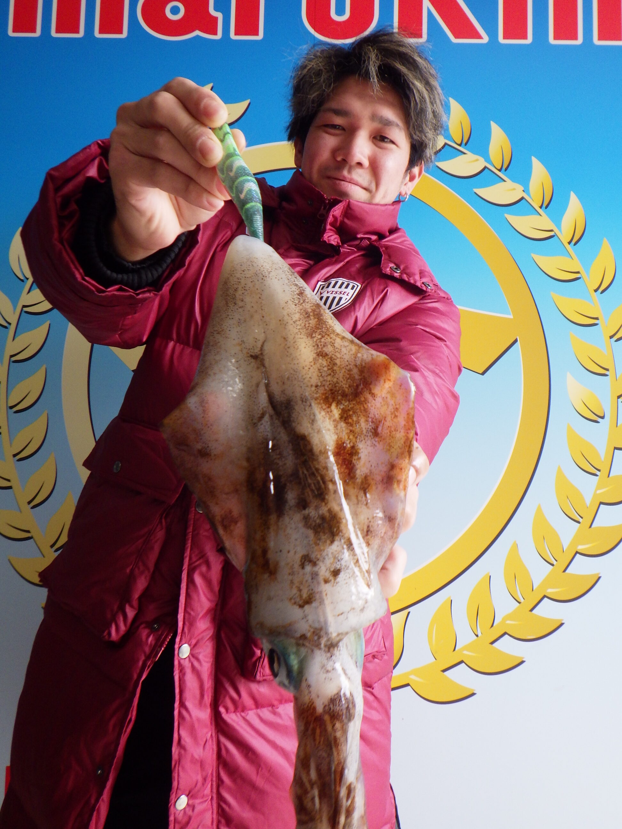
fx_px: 671
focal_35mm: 28
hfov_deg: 49.7
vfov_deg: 63.4
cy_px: 414
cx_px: 311
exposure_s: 1/125
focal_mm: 5
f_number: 3.5
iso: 250
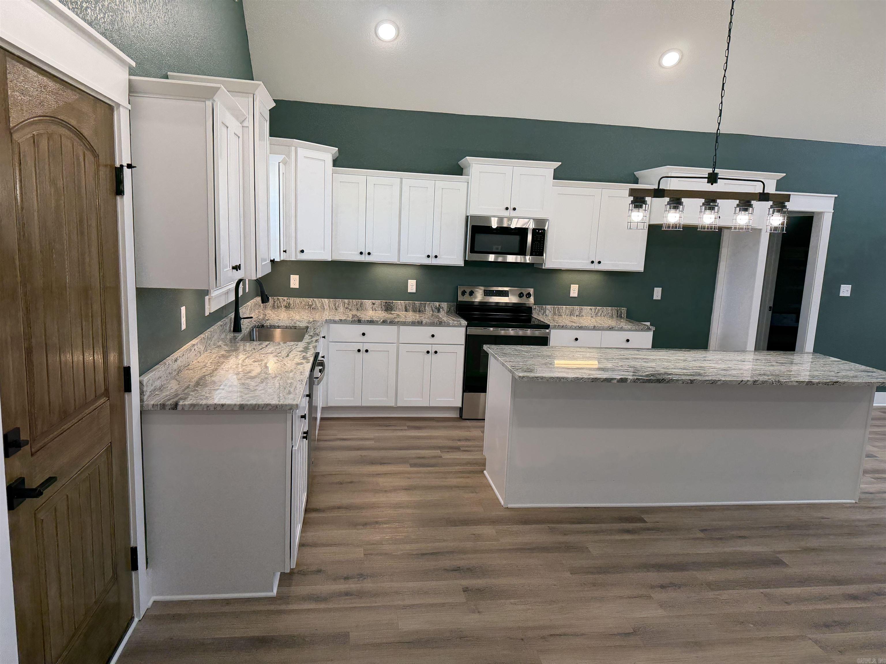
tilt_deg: -9.0
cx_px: 443
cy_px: 332
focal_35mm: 24
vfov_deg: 56.8
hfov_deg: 71.6
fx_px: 614
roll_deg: -2.1
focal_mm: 6.76
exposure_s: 1/220
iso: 160
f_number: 1.78
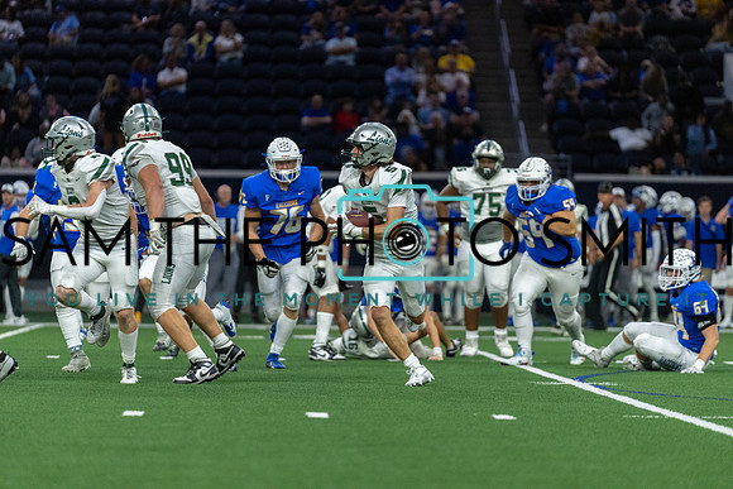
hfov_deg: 10.3
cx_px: 366
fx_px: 4073
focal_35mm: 200
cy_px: 244
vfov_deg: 6.9
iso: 4000
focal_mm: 200
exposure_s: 1/1250
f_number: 2.8
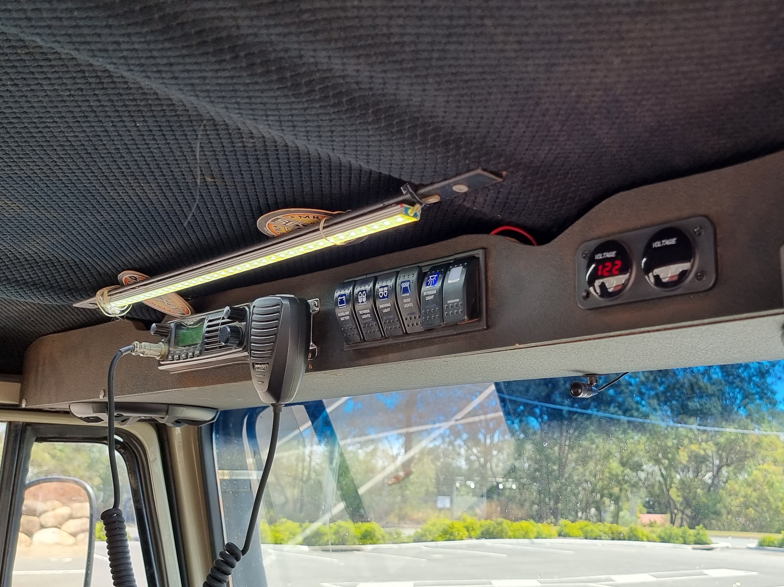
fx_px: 883
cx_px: 593
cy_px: 312
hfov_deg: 46.1
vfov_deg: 36.8
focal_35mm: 39
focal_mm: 6.7
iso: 50
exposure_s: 1/114
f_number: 1.8
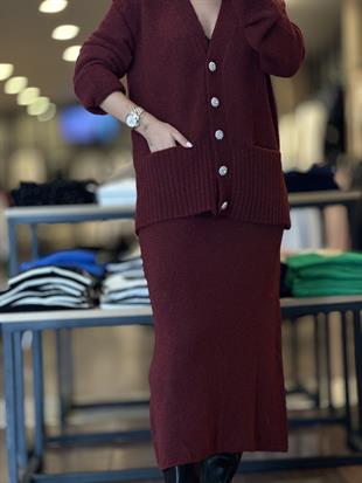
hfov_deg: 19.1
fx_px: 1073
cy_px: 242
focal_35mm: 77
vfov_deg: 25.3
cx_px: 181
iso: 250
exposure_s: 1/76
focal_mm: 9
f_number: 2.8
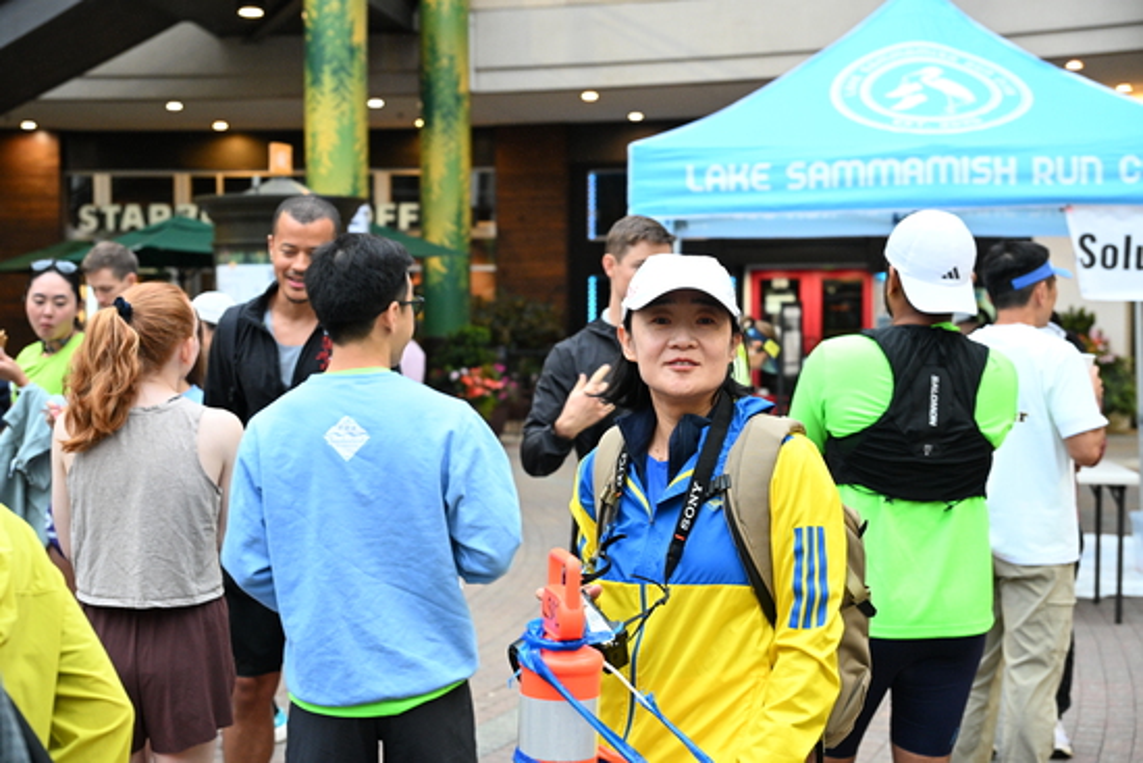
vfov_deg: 28.1
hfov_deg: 41.1
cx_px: 572
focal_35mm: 48
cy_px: 382
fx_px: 1524
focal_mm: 48
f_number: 4
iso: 3200
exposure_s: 1/200
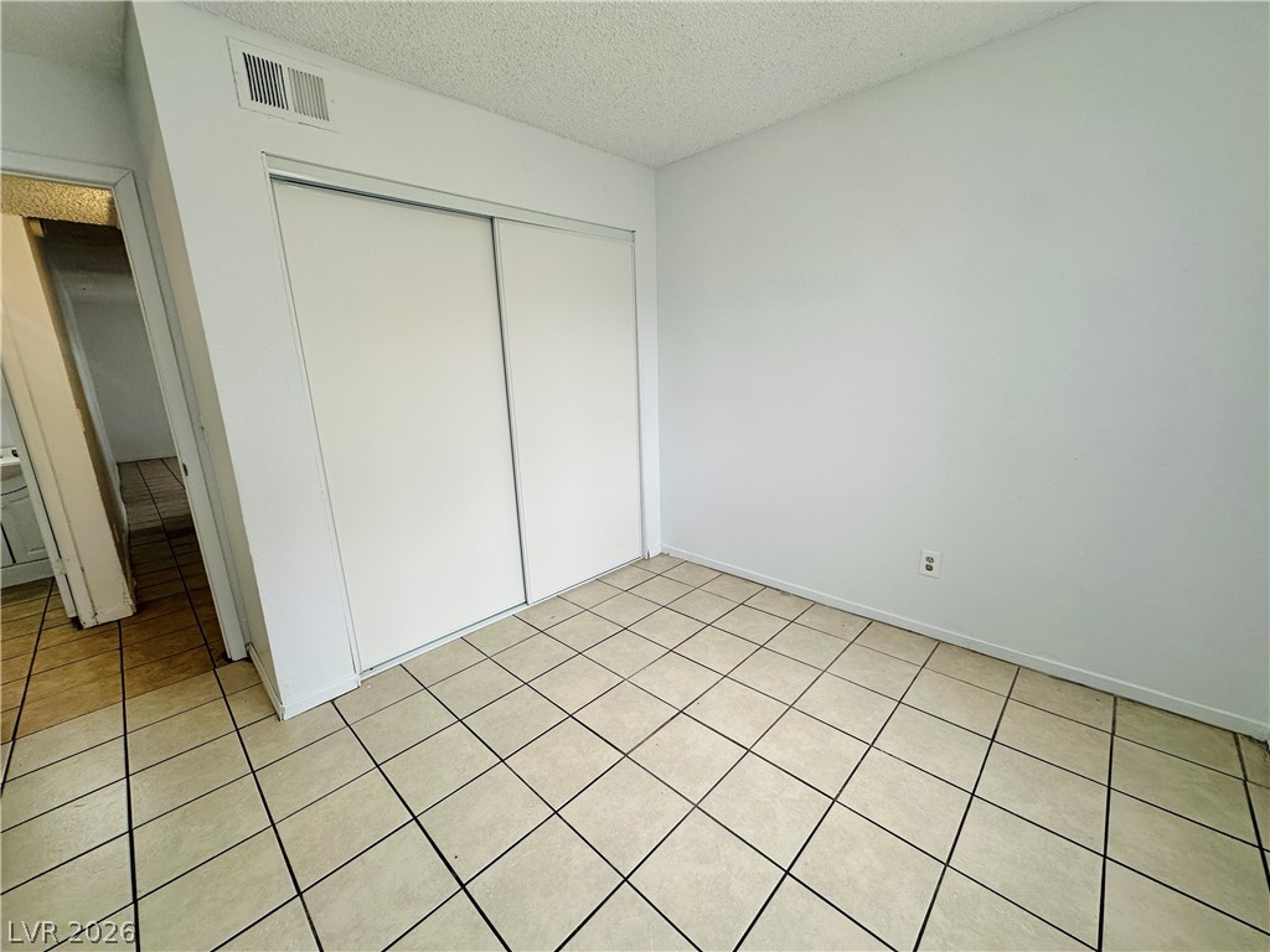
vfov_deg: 85.7
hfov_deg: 102.1
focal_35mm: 14
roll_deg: +2.0
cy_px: 476
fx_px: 514
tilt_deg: -12.9
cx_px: 635
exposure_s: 1/120
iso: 80
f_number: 2.2
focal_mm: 2.22
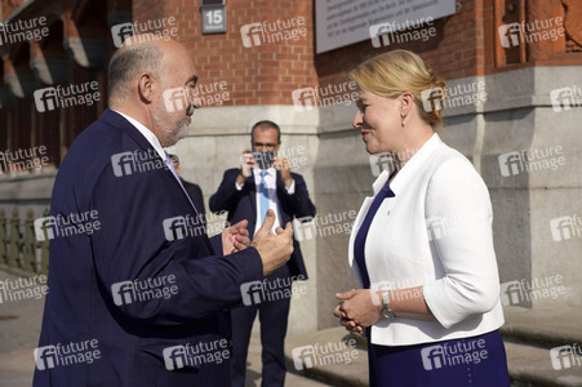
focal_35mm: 55
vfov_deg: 24.6
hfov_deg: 36.3
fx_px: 888
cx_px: 291
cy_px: 194
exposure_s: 1/1000
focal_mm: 55
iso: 100
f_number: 6.3
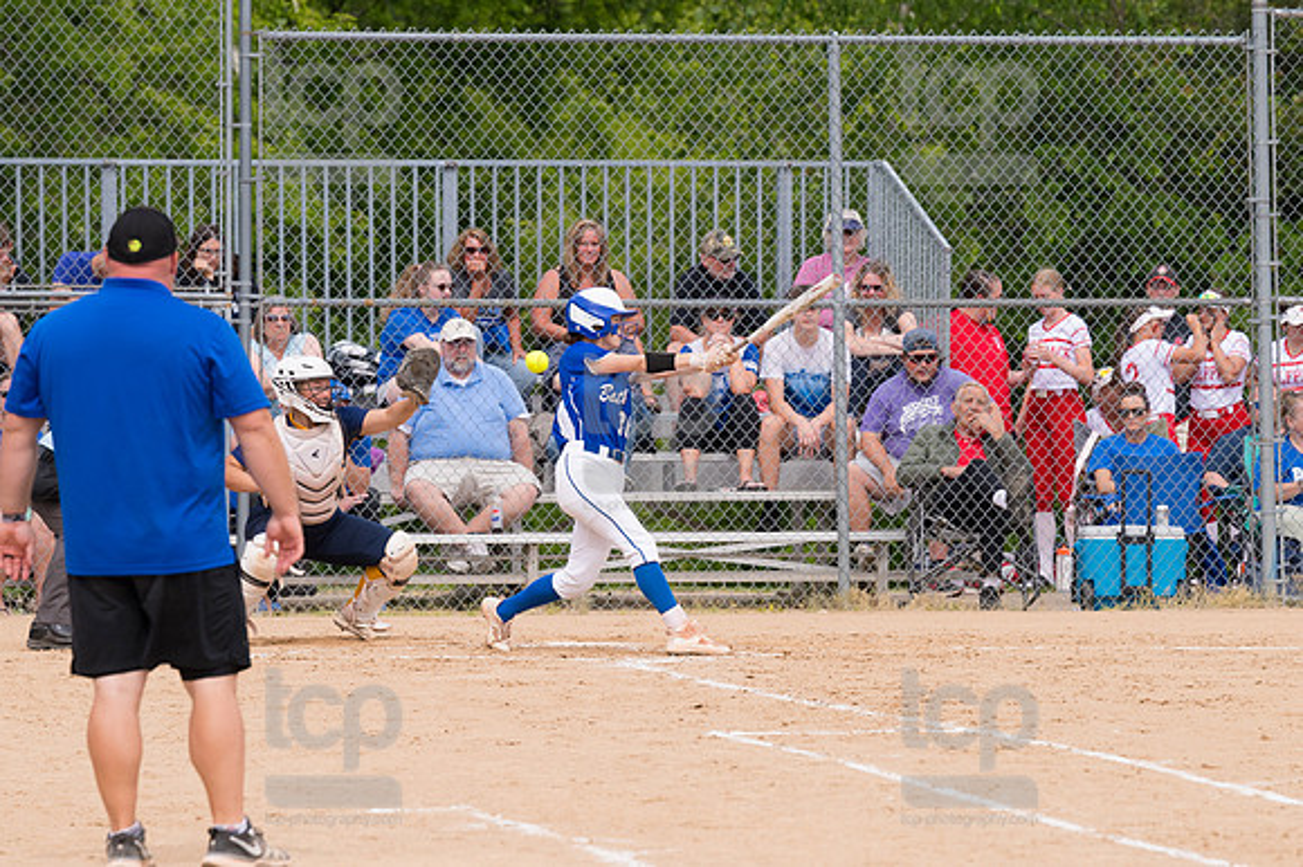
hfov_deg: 6.9
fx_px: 10852
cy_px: 434
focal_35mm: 300
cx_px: 652
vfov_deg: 4.6
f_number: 5.6
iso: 320
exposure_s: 1/1600
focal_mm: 200
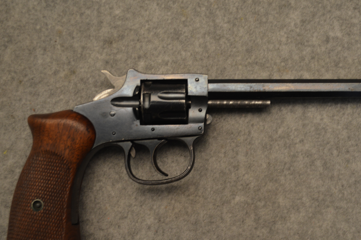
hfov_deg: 40.7
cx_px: 239
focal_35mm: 48
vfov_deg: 27.9
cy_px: 158
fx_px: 481
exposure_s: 1/40
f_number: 4
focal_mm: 24
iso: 400
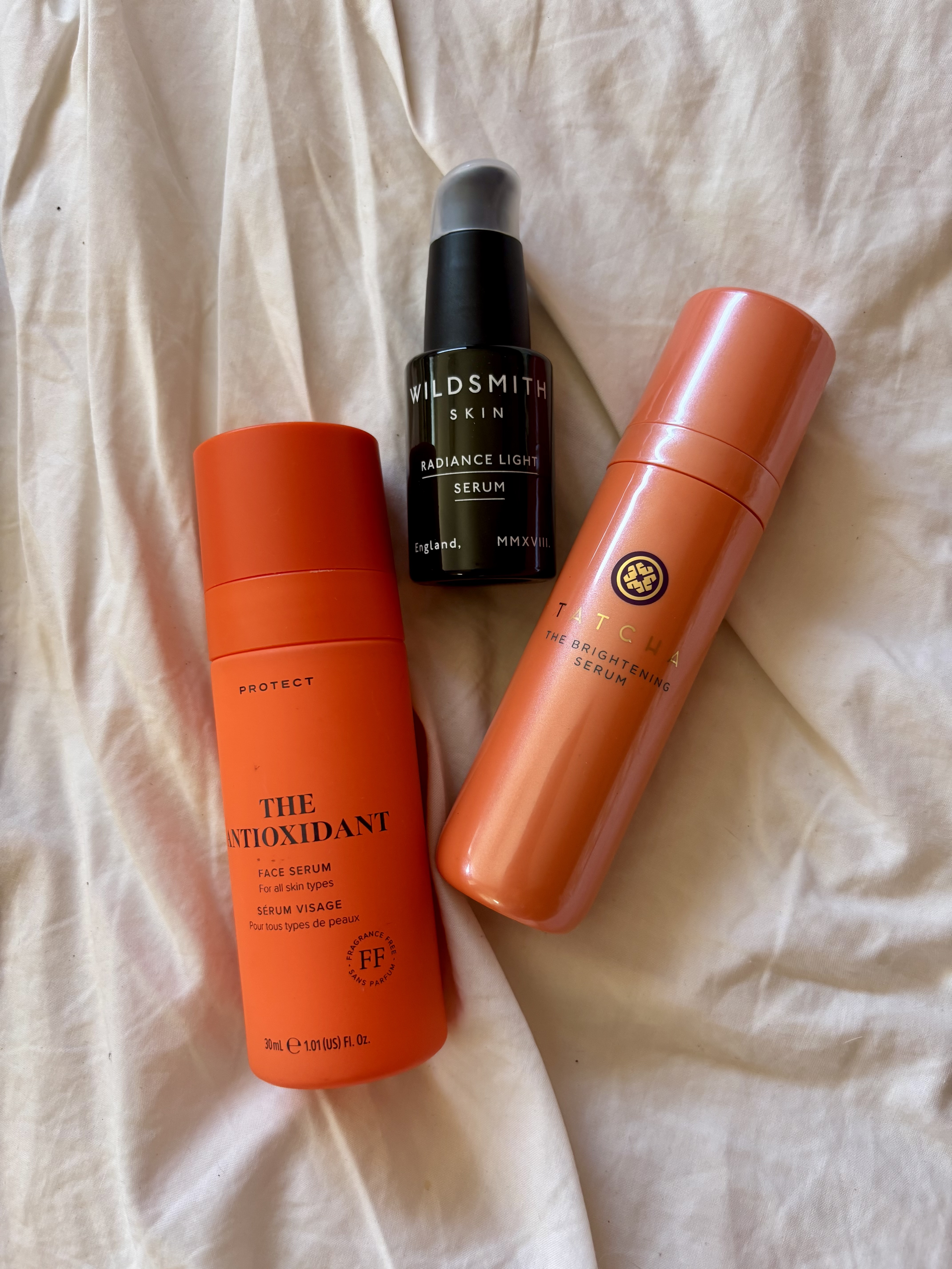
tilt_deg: -82.6
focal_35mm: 26
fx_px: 953
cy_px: 634
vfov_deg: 67.3
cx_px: 476
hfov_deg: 53.1
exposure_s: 1/99
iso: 125
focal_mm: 5.96
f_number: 1.6
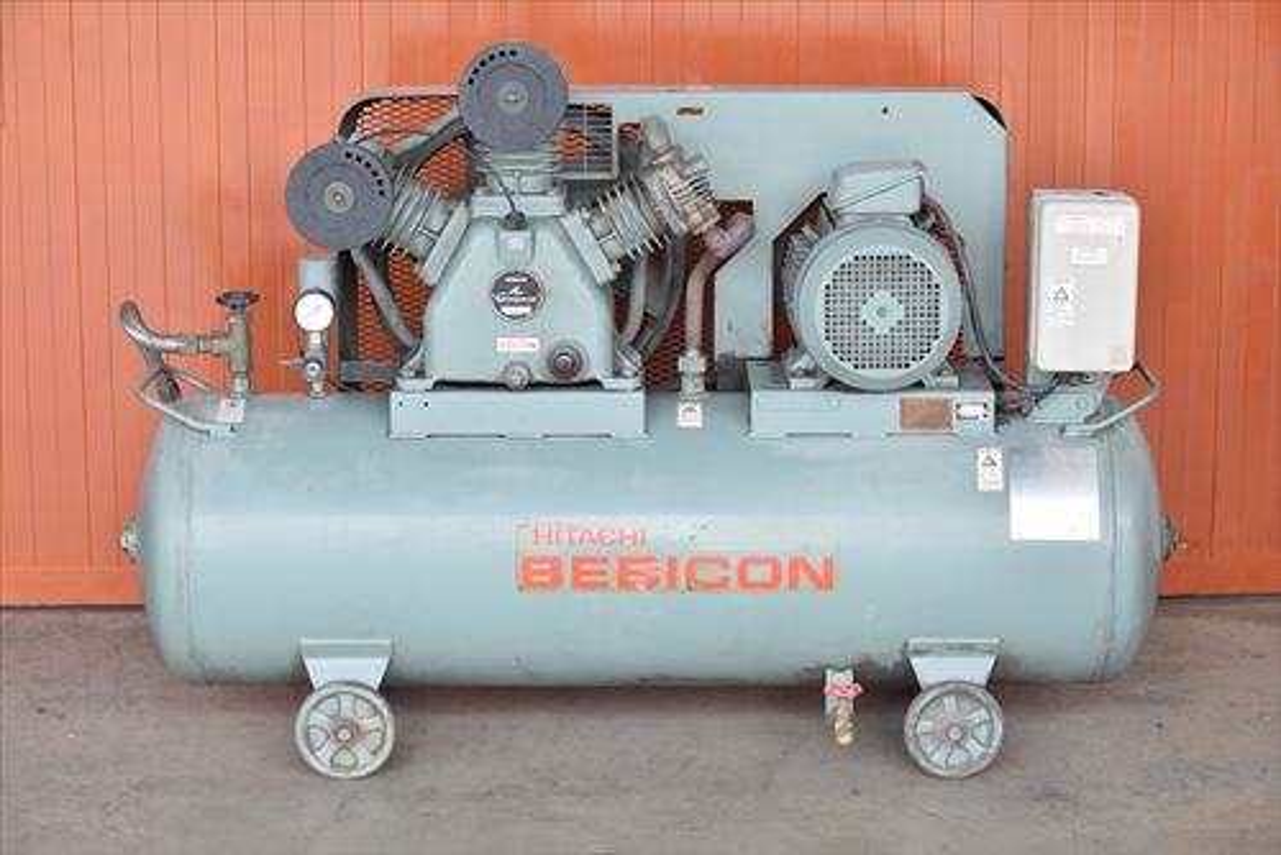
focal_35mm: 82
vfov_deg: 16.6
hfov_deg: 24.6
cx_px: 640
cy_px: 428
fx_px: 2937
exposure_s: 1/800
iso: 1250
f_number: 6.3
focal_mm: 55
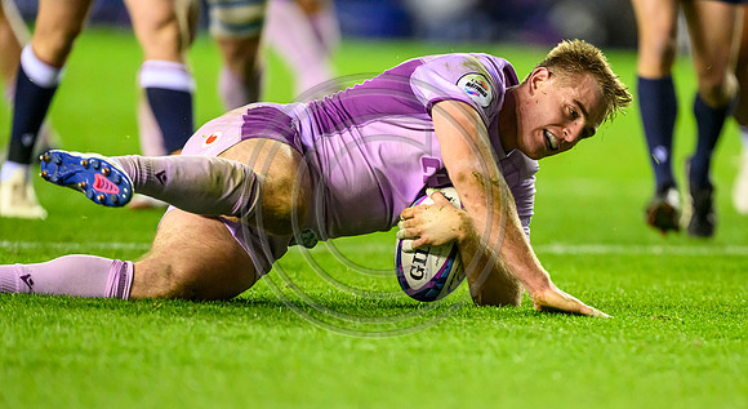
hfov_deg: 4.1
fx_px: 10549
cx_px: 475
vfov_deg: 2.2
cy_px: 317
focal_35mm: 535
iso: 8000
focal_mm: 400
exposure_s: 1/1250
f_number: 2.8
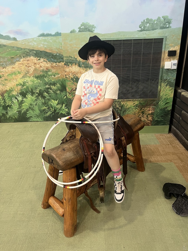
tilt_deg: -23.8
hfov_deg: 53.1
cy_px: 126
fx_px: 188
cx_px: 94
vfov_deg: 67.3
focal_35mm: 26
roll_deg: +2.6
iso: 200
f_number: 1.6
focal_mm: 5.1
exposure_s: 1/60.2
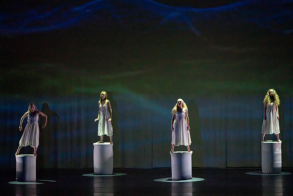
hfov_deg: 12.7
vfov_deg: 8.5
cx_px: 146
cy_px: 98
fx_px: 1319
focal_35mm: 162
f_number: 5.6
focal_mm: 162
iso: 6400
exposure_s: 1/320
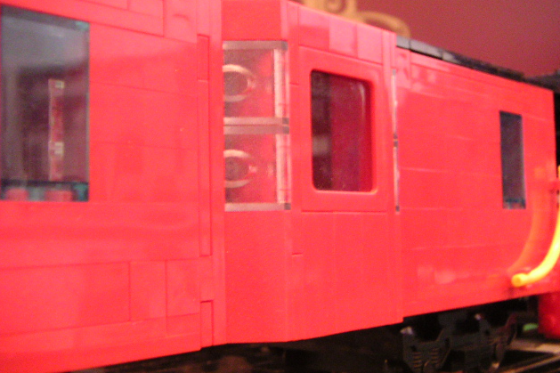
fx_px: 840
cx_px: 279
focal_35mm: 54
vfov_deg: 25.0
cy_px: 173
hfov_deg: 36.9
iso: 400
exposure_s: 1/6
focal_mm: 6.7
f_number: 3.1
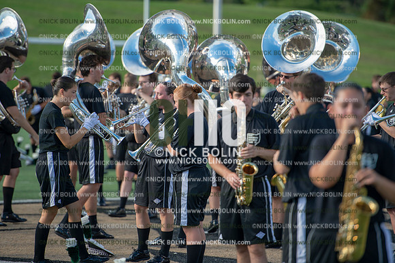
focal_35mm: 200
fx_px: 2193
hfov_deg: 10.3
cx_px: 198
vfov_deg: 6.9
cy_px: 132
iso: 160
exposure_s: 1/1000
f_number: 2.8
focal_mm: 200
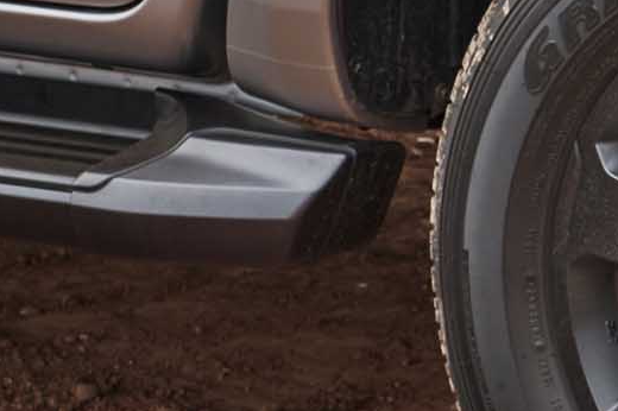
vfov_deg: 3.4
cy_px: -470
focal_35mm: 404
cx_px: 1793
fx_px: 6931
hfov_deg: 4.9
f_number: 10
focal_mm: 60
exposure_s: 1/30
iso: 100
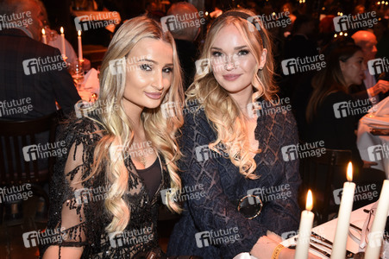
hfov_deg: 44.5
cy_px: 130
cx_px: 194
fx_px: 475
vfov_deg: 30.5
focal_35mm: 44
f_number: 6.3
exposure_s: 1/60
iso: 1600
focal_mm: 44
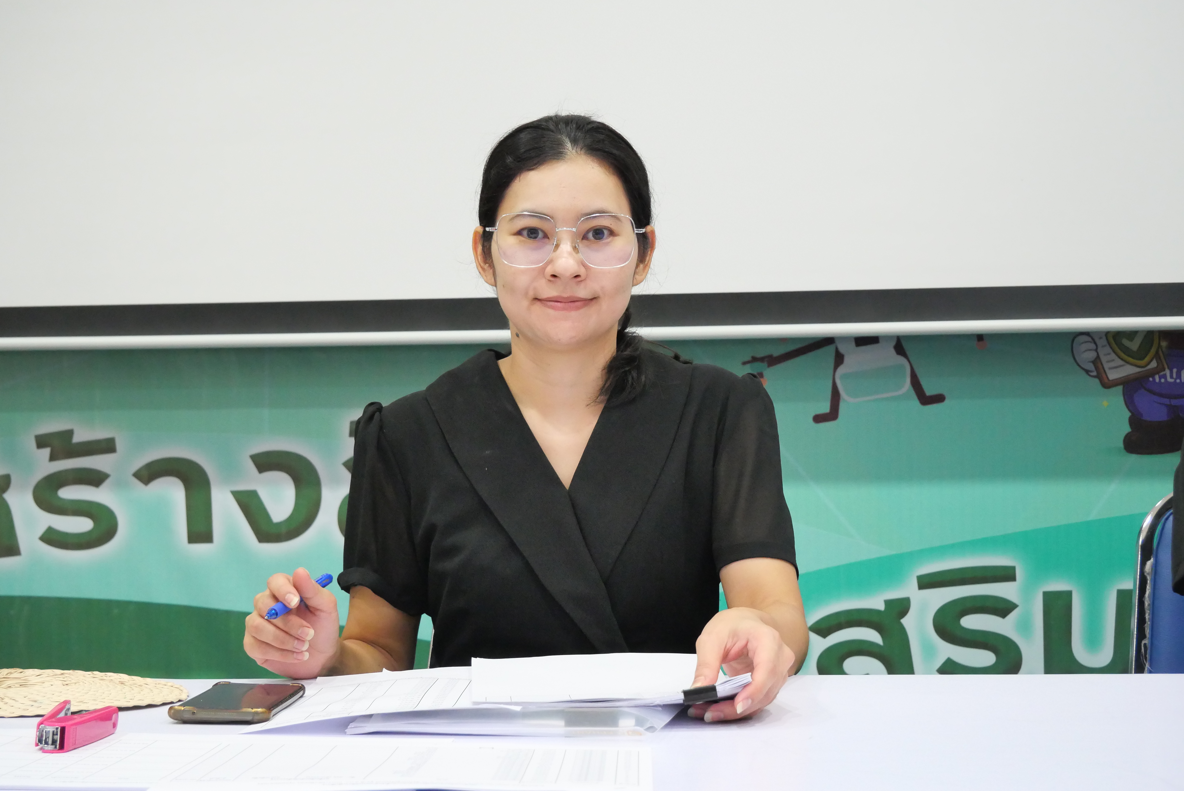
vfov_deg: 28.7
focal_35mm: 47
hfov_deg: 41.9
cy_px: 396
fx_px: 1547
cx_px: 592
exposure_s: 1/40
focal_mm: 23
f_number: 5
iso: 3200
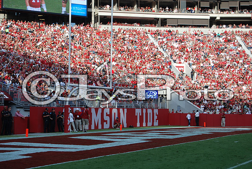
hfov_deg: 24.6
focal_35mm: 82
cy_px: 84
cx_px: 126
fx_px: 578
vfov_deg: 16.6
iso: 100
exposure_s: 1/125
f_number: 5.6
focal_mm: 55
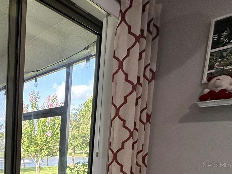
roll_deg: -1.3
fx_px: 201
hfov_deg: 46.4
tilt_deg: -6.3
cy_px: 165
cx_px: -16
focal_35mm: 30
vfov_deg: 42.0
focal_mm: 2.22
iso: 50
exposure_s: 1/120
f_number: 2.2
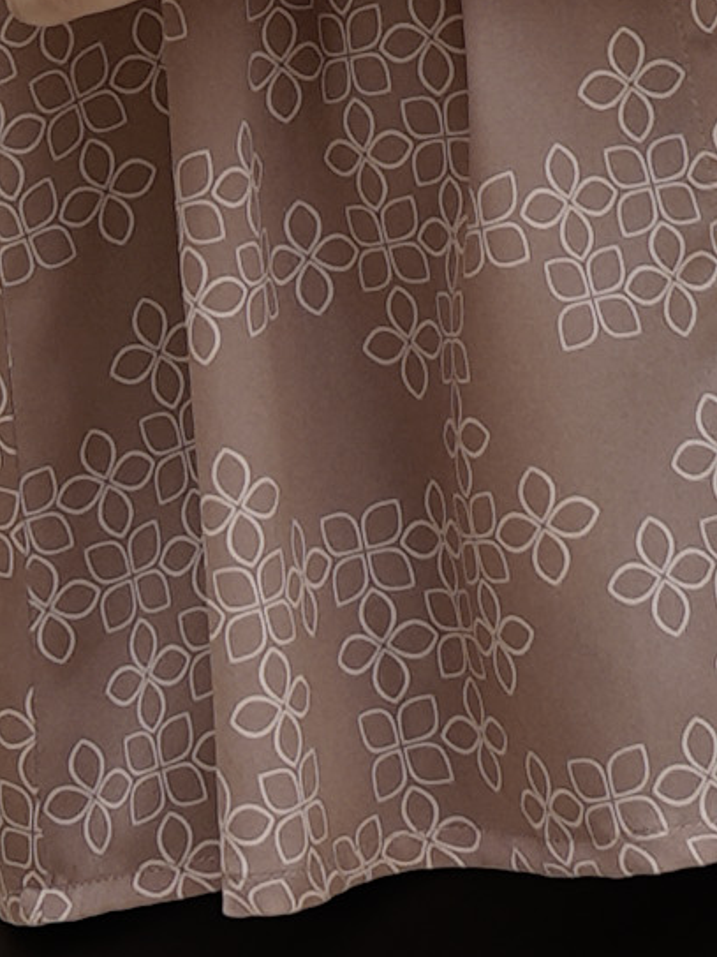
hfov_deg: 7.0
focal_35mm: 211
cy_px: -1264
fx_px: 5830
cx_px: 541
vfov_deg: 8.6
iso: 80
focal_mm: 29
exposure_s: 1/500
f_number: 4.5
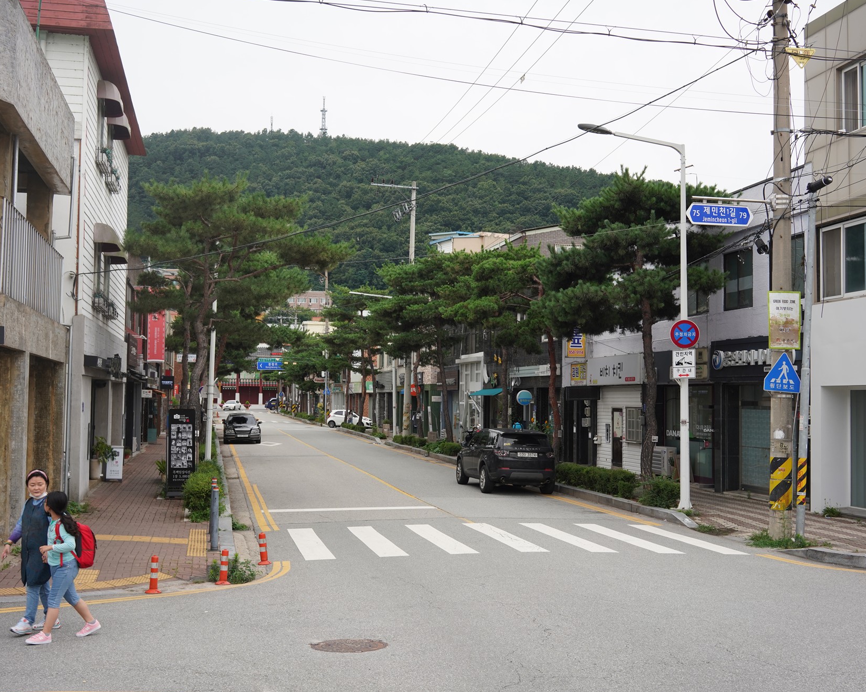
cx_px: 416
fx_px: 1025
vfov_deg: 37.3
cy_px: 346
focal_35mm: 40
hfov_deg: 45.8
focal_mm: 35
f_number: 8
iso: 400
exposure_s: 1/160
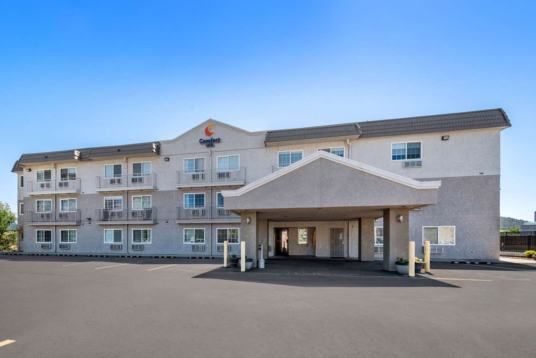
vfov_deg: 81.3
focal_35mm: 14
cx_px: 268
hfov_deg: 104.2
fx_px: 209
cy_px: 179
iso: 250
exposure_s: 1/160
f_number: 10
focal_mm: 14
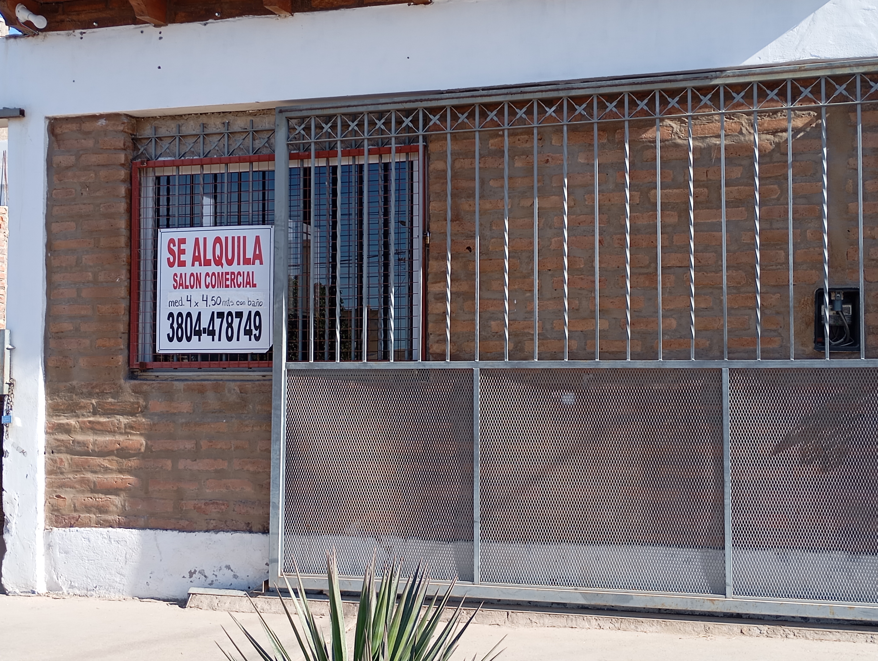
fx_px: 1067
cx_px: 439
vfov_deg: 34.4
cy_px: 330
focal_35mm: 42
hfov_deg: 44.7
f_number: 1.8
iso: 101
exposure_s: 1/284
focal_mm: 4.27
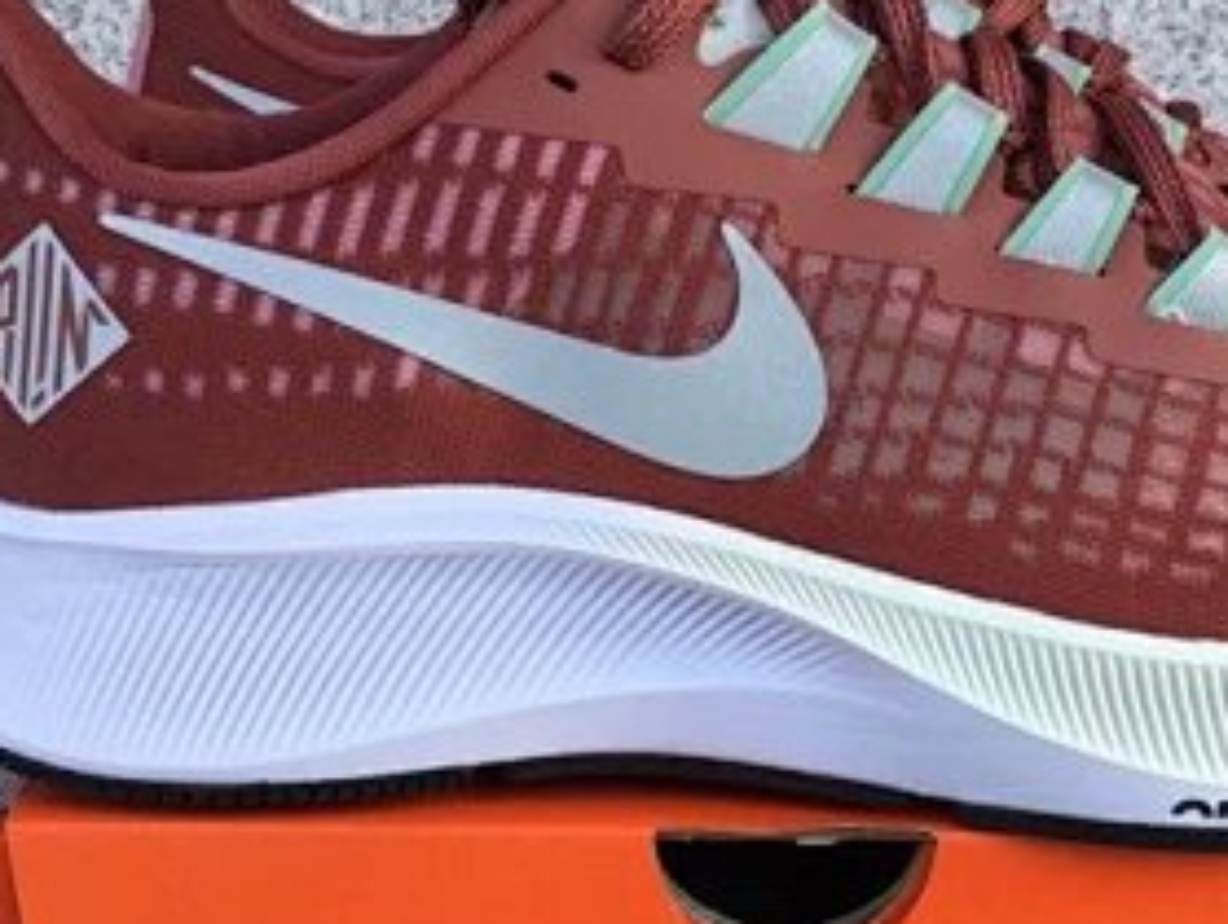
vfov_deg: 20.7
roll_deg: -0.2
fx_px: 2522
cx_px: 832
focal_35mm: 71
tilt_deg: -19.2
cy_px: 634
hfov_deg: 27.2
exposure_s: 1/106
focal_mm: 3.3
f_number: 2.4
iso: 25
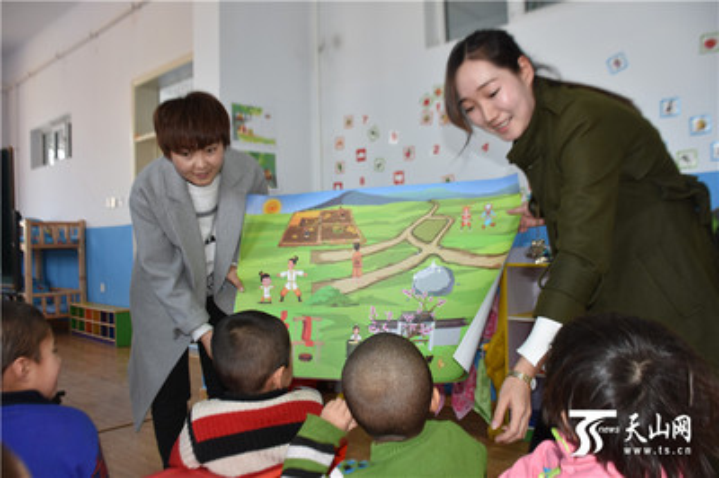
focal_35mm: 30
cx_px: 360
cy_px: 239
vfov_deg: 43.5
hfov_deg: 62.0
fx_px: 599
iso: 400
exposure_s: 1/100
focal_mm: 20
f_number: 3.5
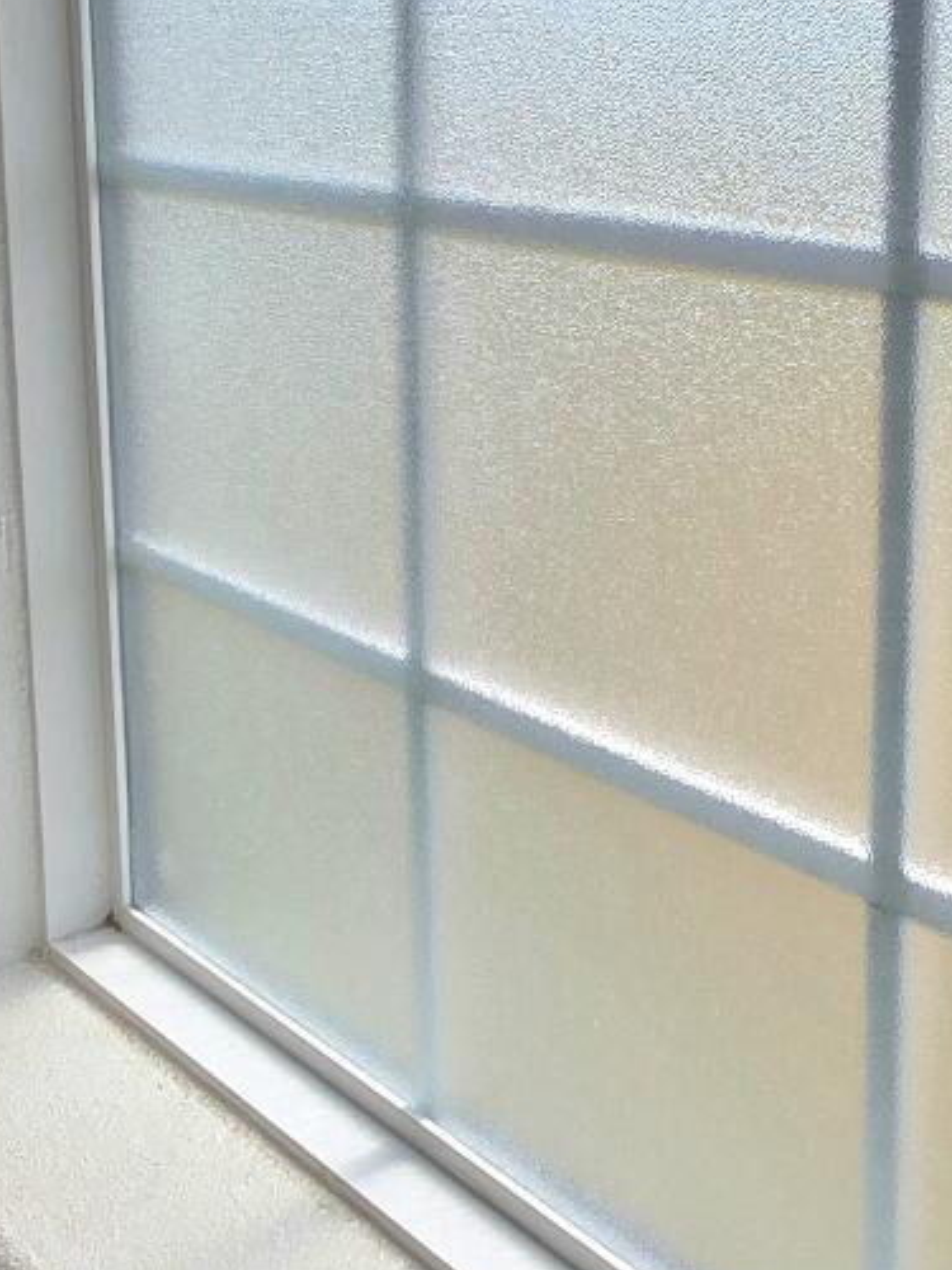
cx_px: 609
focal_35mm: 52
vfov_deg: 36.3
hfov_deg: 27.9
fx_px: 1907
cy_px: 386
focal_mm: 2.2
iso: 80
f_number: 1.9
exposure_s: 1/2000
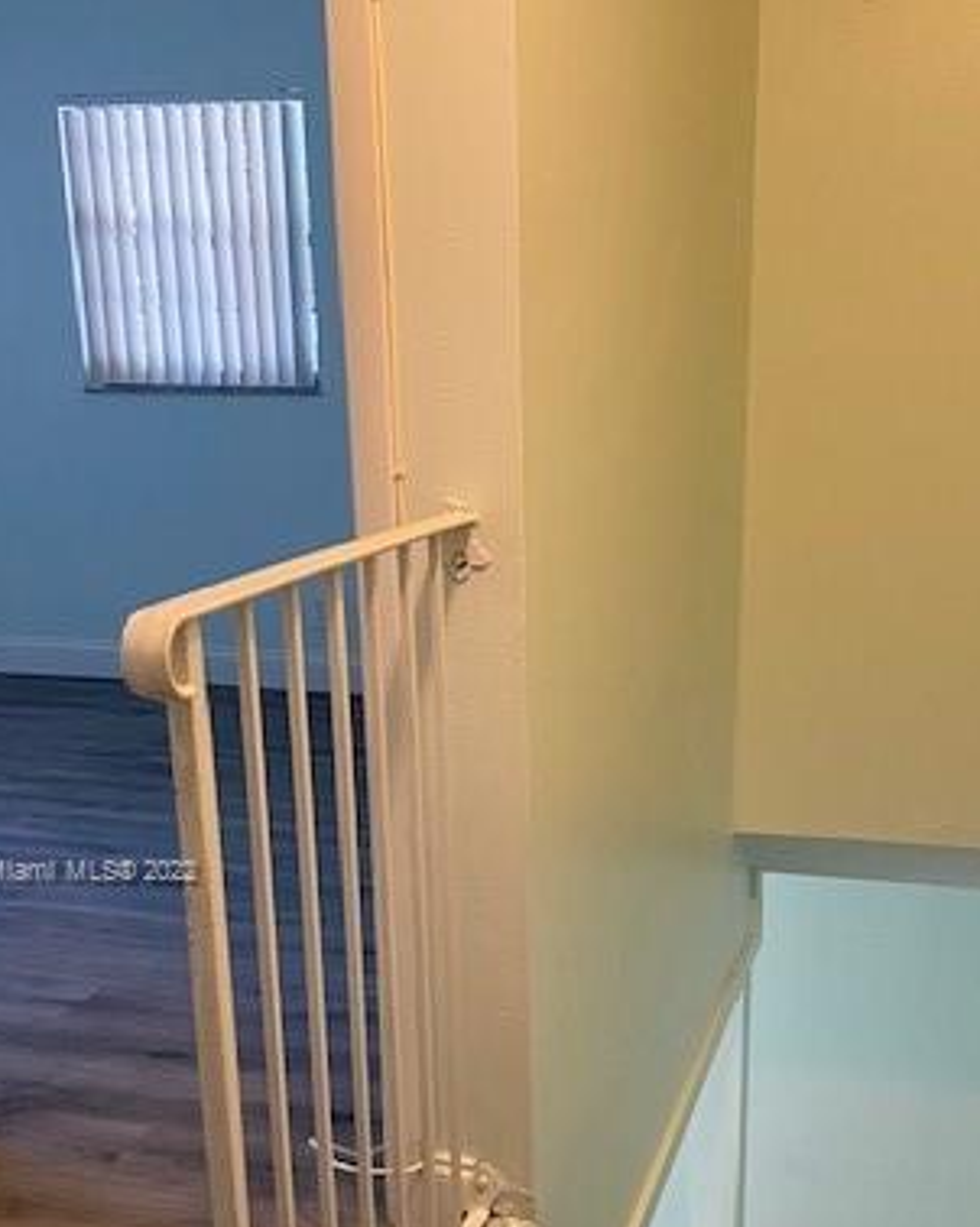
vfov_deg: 42.0
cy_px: 873
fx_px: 1560
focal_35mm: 43
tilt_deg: -18.1
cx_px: 604
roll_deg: +0.6
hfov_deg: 34.7
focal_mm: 4.25
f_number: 1.8
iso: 200
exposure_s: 1/60
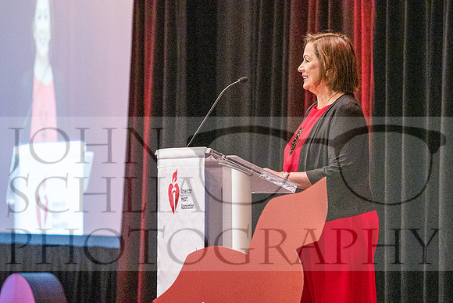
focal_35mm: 300
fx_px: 3776
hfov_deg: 6.9
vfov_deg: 4.6
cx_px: 226
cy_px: 152
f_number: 4.5
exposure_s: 1/100
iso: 6400
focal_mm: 200
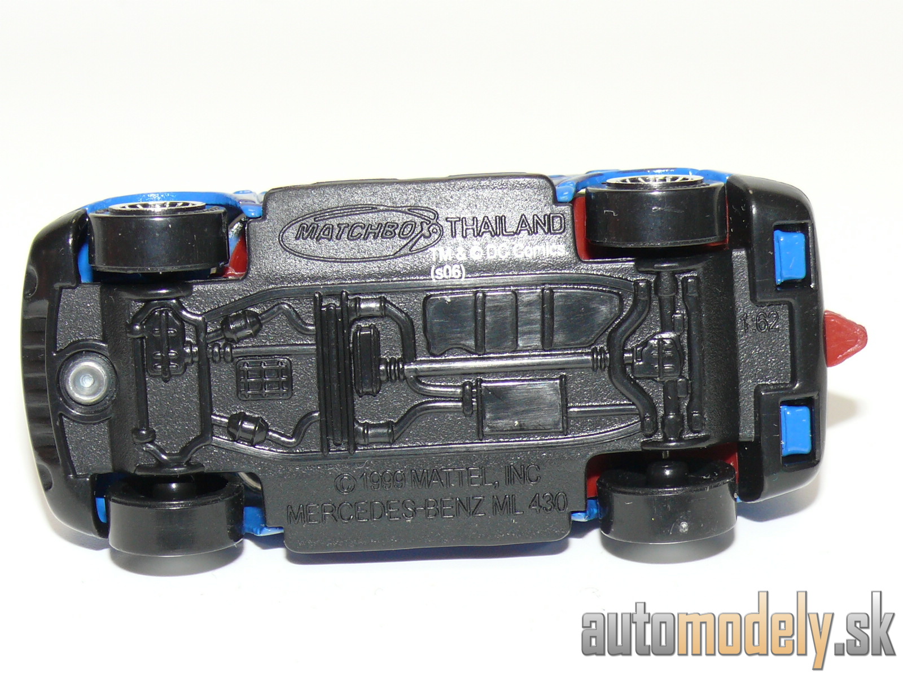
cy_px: 338
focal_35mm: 108
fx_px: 2817
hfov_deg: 18.2
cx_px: 452
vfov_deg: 13.7
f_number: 4
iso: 100
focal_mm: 13.8
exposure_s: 1/30
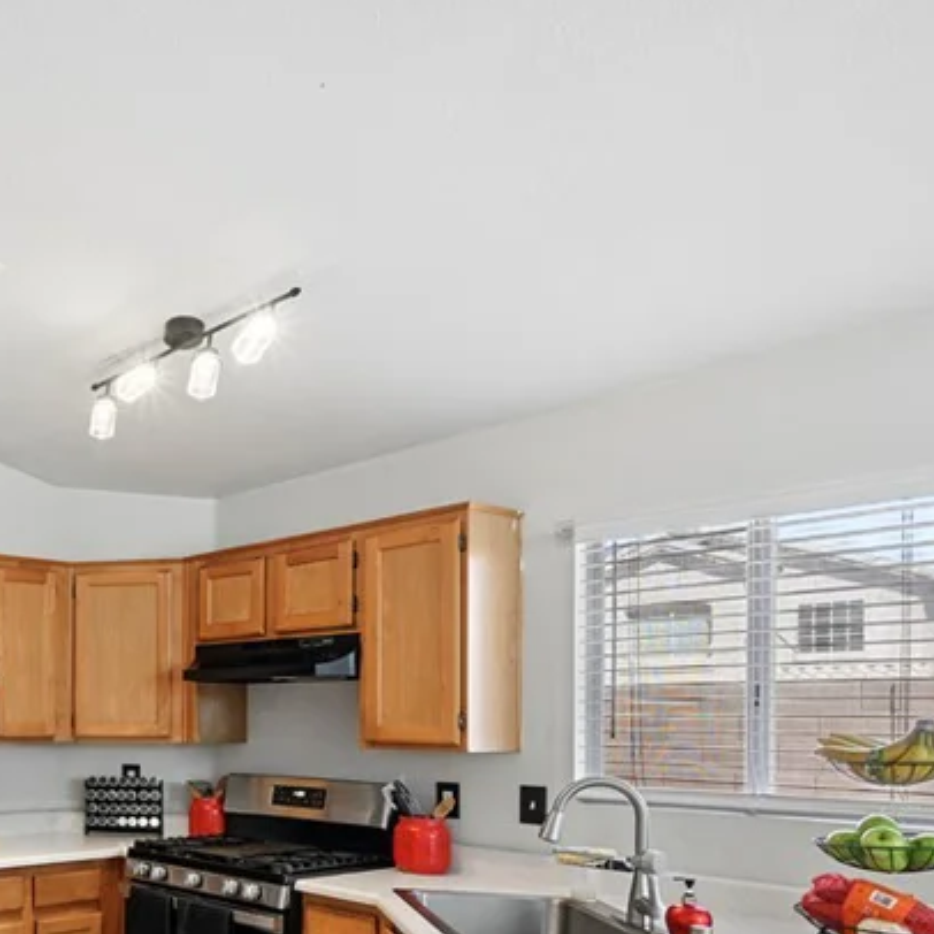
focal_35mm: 30
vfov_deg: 51.1
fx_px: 916
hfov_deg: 42.7
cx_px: -85
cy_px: 730
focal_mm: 14
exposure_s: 1/10
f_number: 8
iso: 320
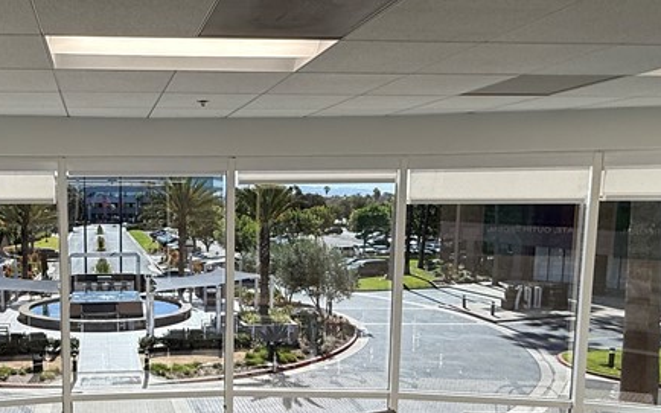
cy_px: 280
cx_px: 154
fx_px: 630
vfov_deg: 35.8
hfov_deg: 52.5
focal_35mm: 35
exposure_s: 1/301
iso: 100
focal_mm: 2.22
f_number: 2.2
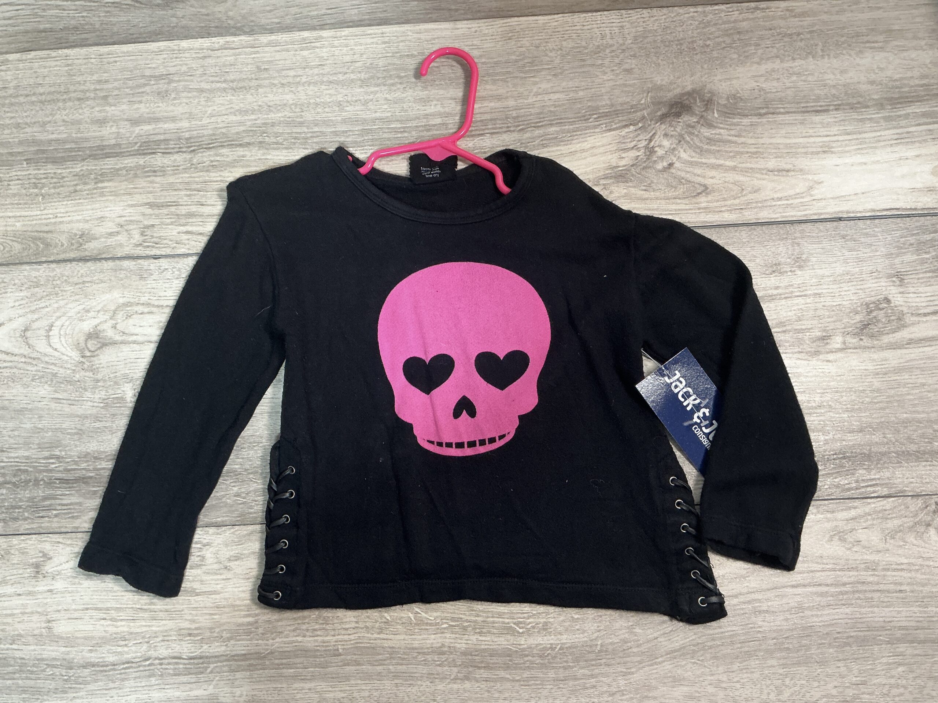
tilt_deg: -79.2
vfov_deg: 48.2
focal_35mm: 29
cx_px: 469
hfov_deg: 61.7
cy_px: 352
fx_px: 786
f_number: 1.8
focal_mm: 3
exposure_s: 1/60
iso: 100
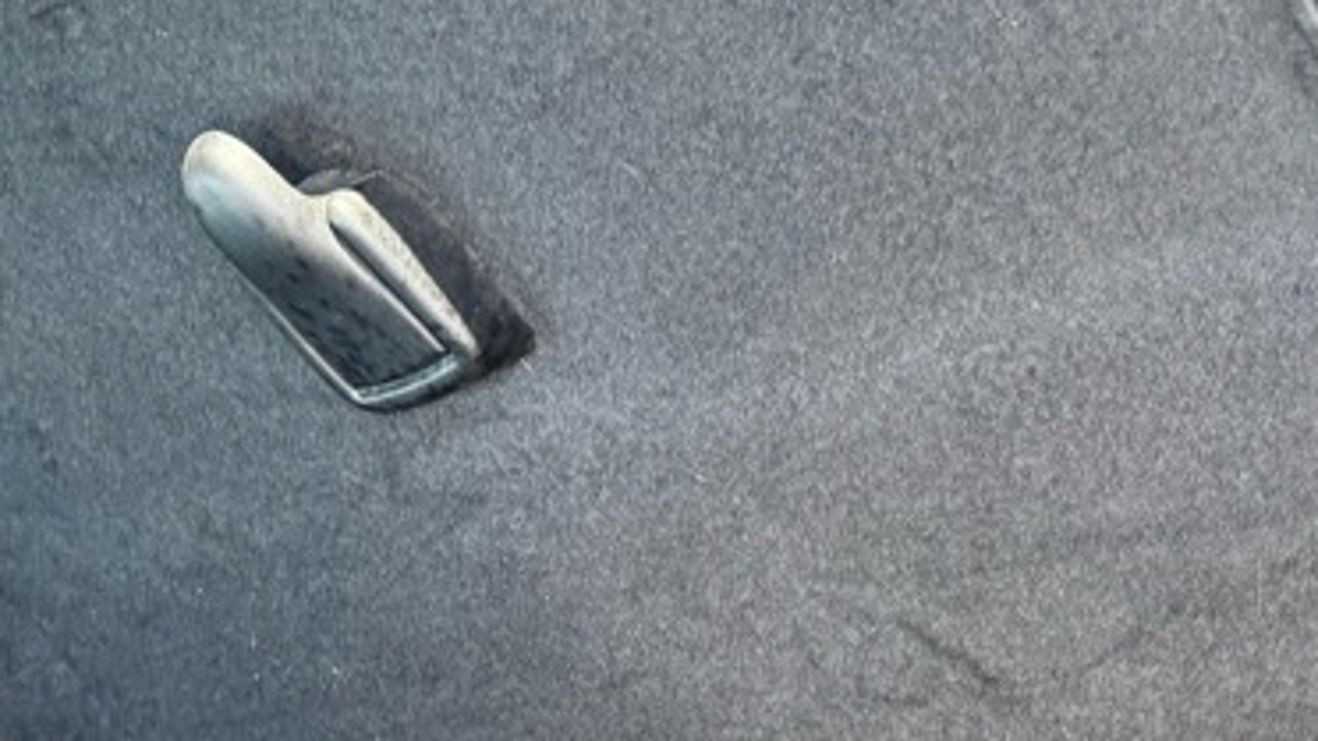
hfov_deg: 28.8
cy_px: 979
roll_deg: +34.4
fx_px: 2516
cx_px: 1013
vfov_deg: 15.9
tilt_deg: -31.7
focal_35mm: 72
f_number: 1.78
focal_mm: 6.76
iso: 200
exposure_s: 1/87
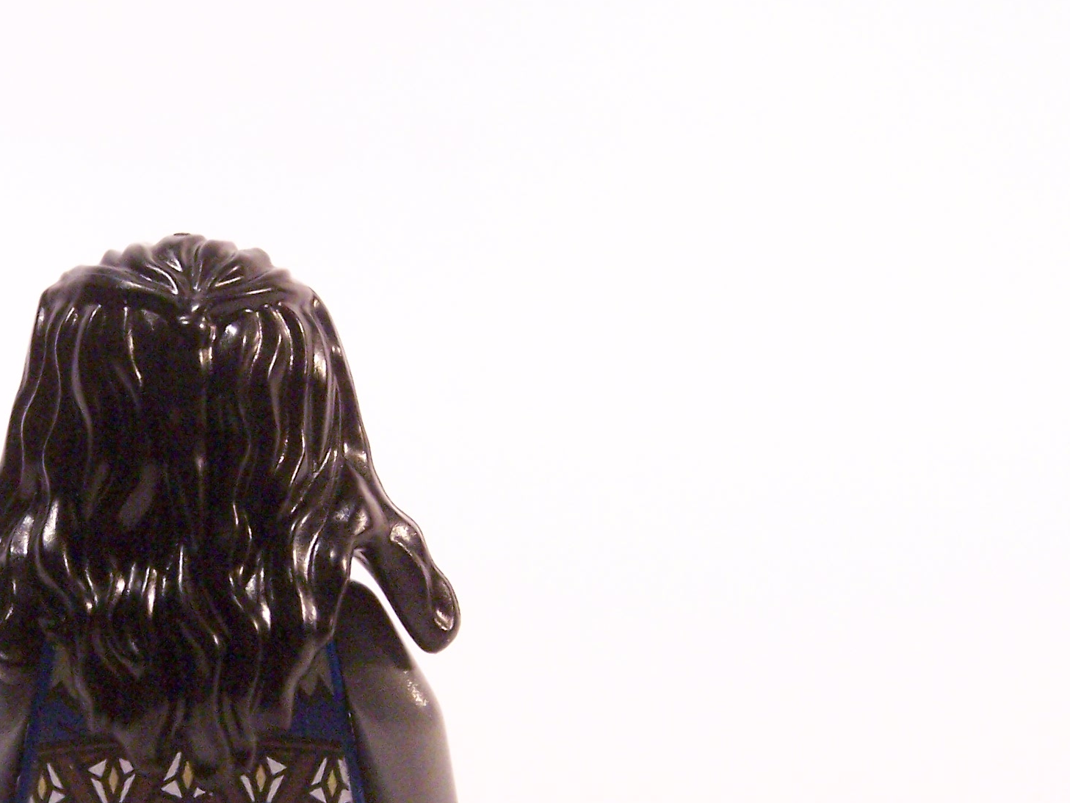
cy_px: 623
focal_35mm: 145
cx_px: 198
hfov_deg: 13.5
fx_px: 4482
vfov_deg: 10.2
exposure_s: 1/30
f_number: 3.6
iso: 400
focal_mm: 13.7
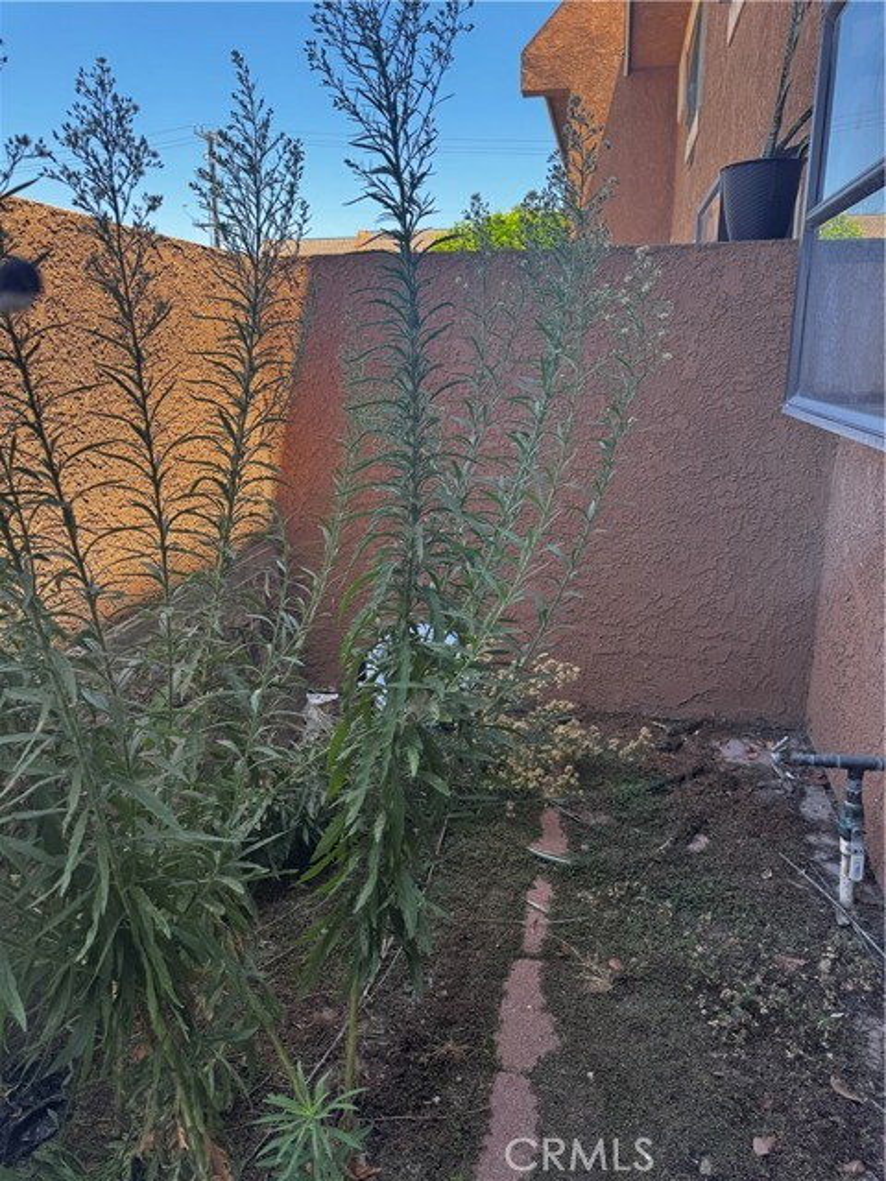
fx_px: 819
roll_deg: +0.8
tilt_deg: -14.9
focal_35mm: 24
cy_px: 590
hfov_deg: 56.8
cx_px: 443
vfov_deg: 71.6
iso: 80
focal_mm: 6.76
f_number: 1.78
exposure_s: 1/358
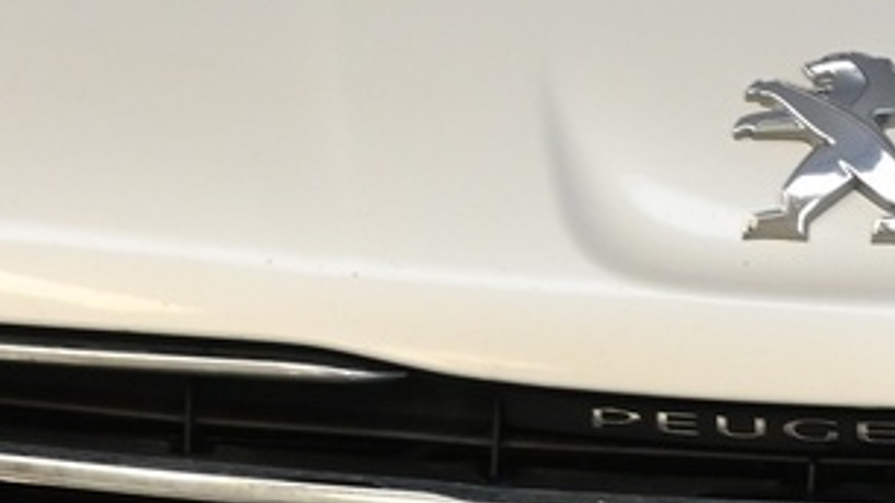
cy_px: 602
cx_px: 1120
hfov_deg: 8.1
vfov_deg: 4.6
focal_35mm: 262
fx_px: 6226
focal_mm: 31.5
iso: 400
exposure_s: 1/50
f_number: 5
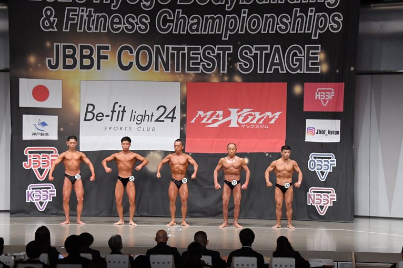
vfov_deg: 16.1
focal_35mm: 85
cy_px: 135
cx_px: 200
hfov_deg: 23.9
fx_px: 951
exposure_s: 1/400
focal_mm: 56
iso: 6400
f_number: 5.6
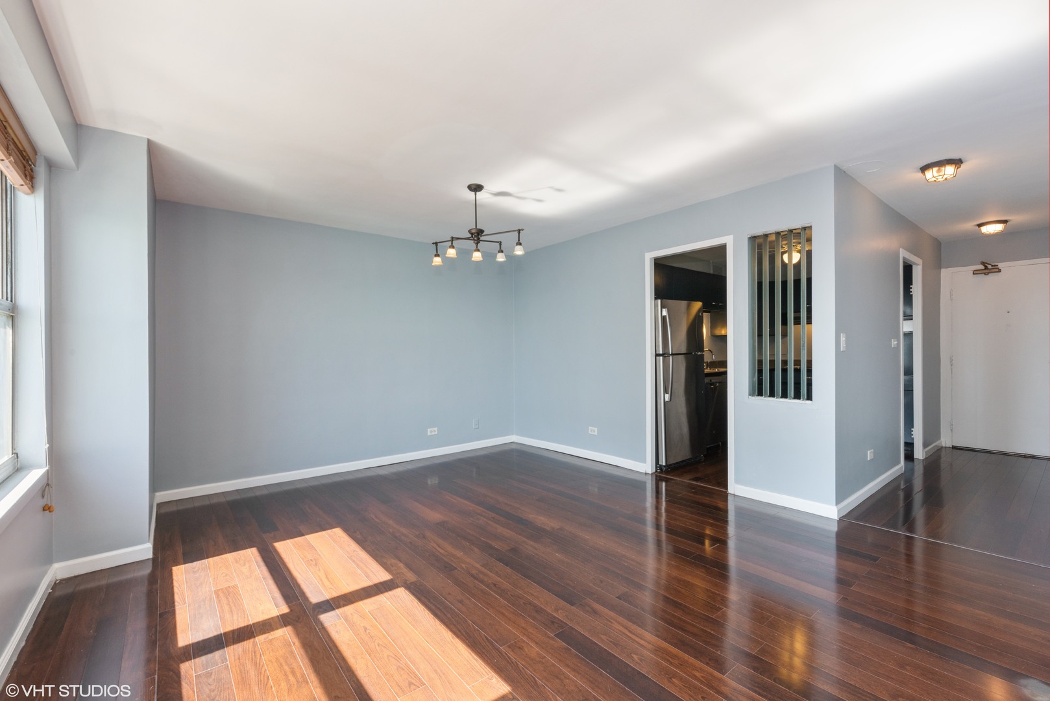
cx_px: 525
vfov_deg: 77.4
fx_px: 438
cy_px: 350
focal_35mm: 15
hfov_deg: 100.4
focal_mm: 15
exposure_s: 1/50
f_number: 11
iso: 250
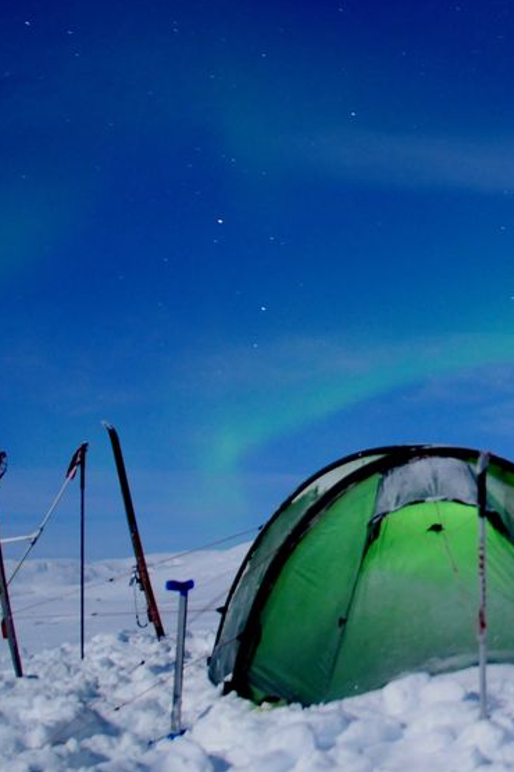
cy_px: 246
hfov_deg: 21.5
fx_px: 1181
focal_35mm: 55
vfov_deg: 35.8
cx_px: 714
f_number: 3.5
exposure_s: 25
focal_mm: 17
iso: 800
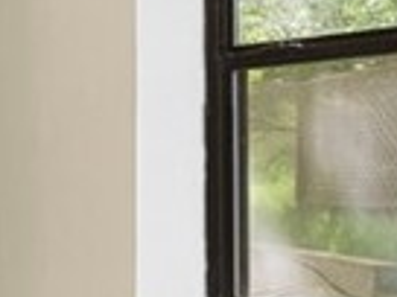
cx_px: -762
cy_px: 202
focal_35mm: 101
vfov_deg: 14.6
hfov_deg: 11.7
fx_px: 1158
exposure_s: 1/4
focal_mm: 14
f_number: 9
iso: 250
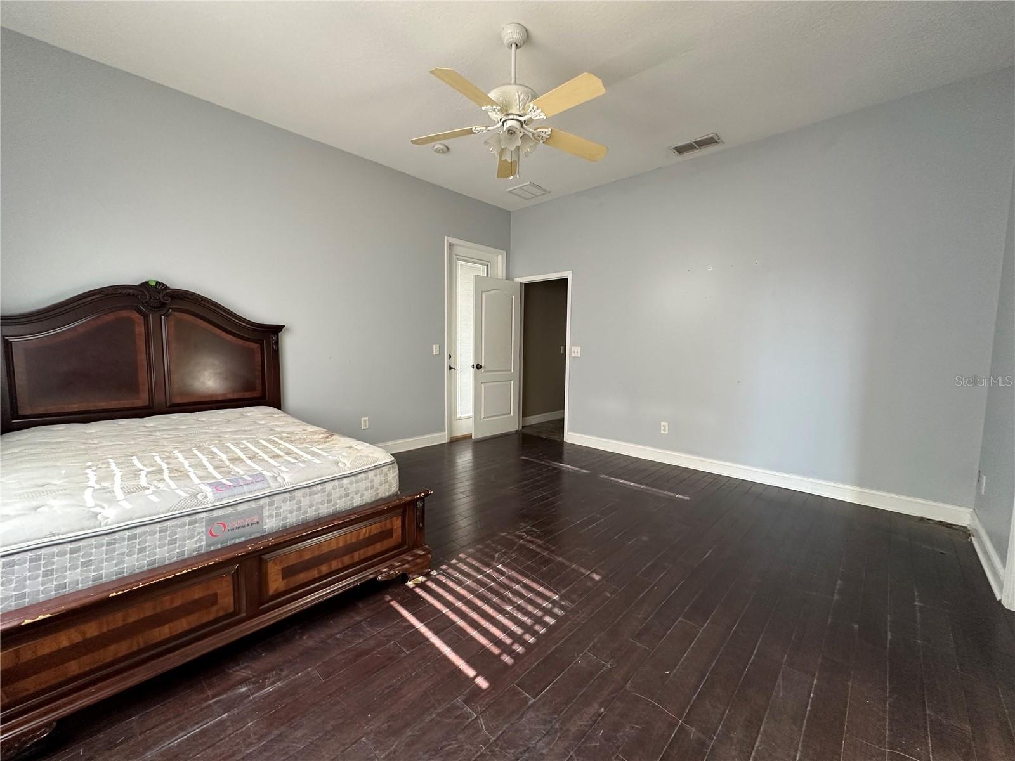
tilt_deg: -5.0
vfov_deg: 85.7
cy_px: 380
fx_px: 411
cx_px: 508
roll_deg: -0.2
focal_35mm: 14
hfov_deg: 102.1
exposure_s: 1/99
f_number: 2.2
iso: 200
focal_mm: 2.22
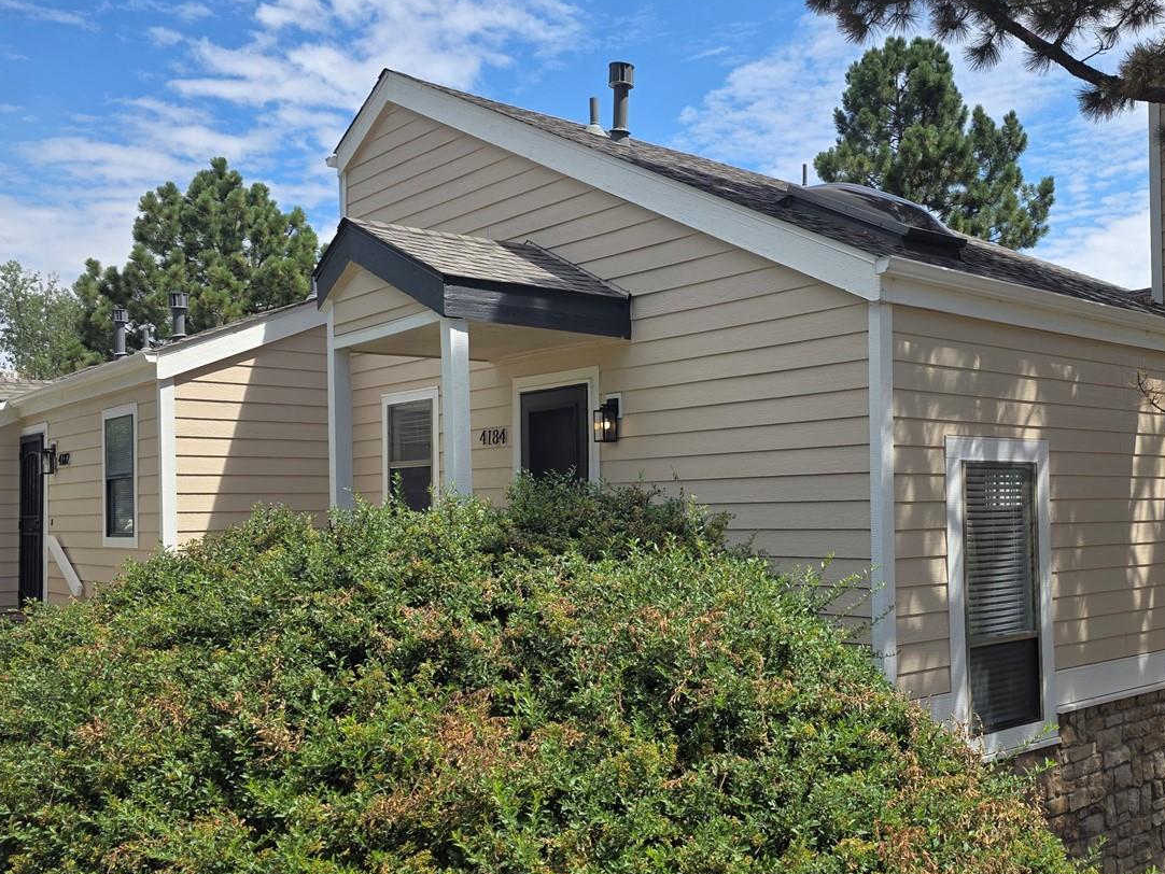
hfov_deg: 52.8
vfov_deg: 41.8
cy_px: 477
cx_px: 784
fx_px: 1145
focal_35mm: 34
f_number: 1.7
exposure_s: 1/4650
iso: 80
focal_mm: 6.3
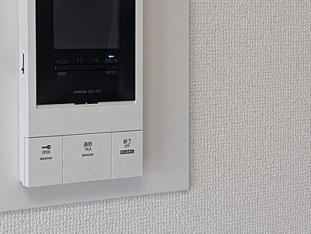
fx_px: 746
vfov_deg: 17.7
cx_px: 80
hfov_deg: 23.3
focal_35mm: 83
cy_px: 75
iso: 268
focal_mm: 5.43
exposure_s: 1/120
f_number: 1.89
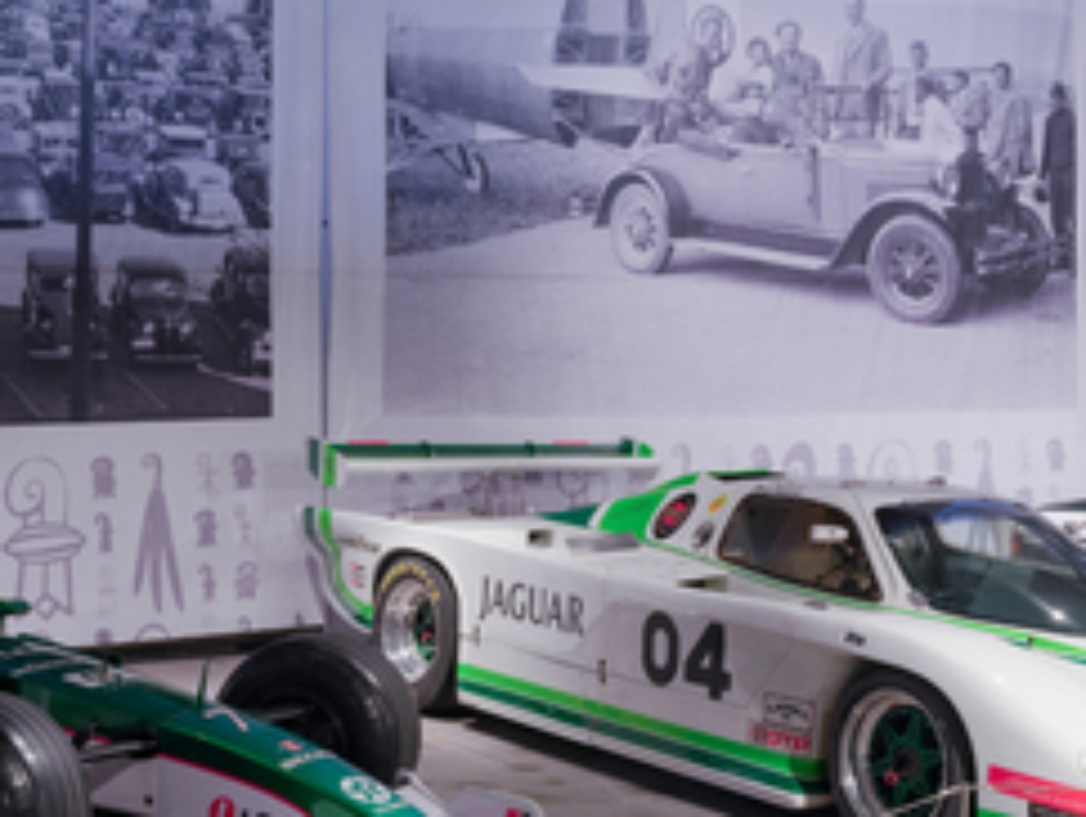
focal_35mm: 55
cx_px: 433
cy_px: 337
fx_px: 1727
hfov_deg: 34.8
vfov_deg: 26.6
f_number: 16
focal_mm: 32
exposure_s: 2
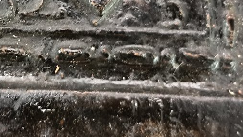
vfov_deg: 9.9
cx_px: 3
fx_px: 767
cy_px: -54
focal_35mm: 119
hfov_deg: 17.6
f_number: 1.65
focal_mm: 6.14
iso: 640
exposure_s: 1/25
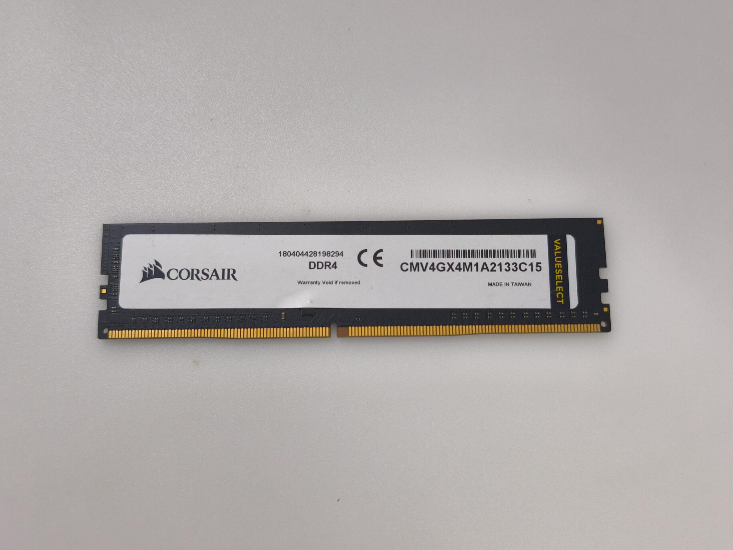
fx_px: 741
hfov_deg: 52.6
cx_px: 366
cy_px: 275
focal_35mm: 35
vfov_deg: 40.7
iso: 400
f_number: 1.6
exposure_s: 1/50
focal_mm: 6.57
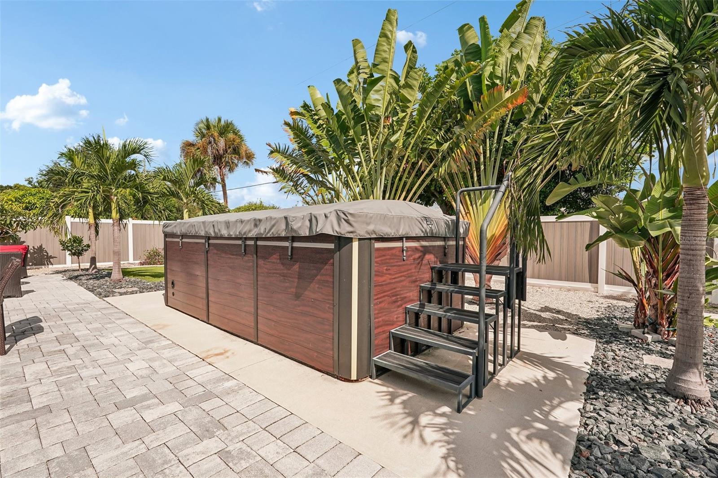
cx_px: 359
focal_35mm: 16
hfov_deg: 96.7
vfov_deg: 73.7
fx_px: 319
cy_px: 239
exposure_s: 1/1250
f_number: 8
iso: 400
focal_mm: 16
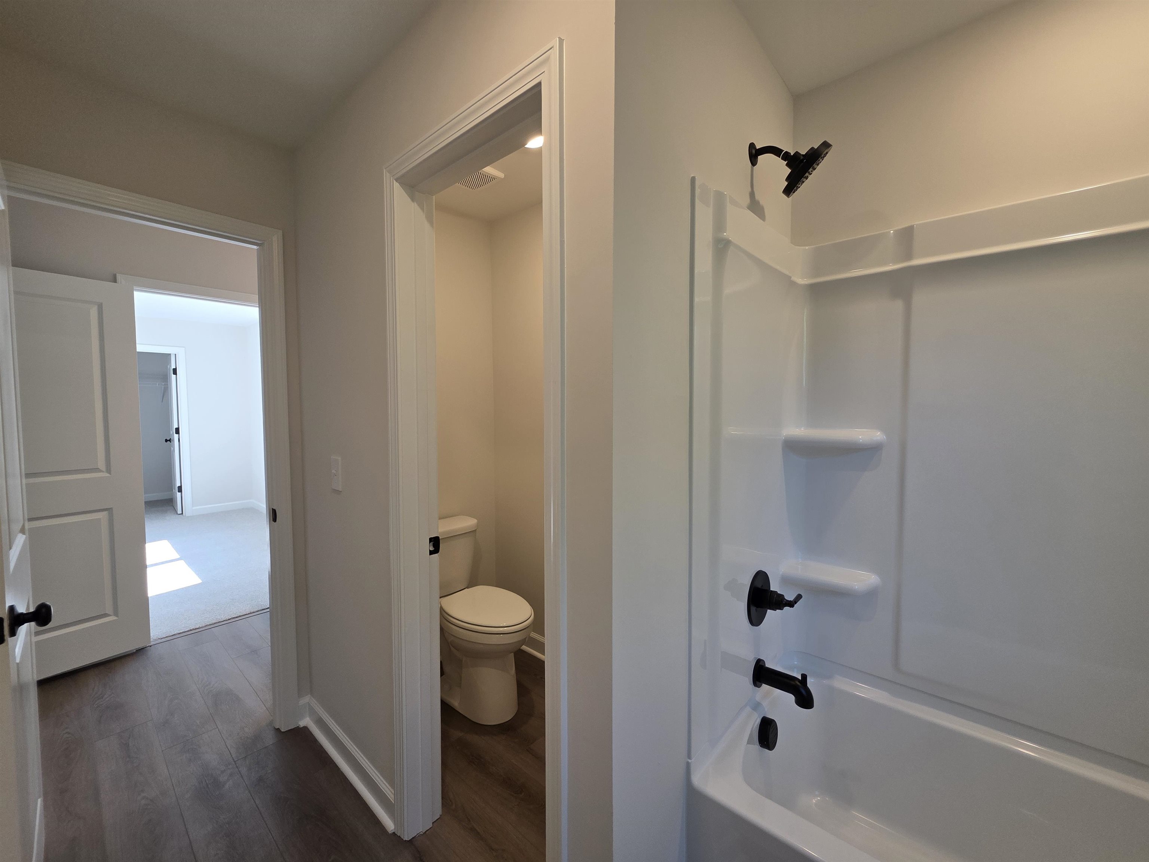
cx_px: 574
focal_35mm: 13
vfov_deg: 89.9
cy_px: 431
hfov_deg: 106.2
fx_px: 432
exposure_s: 1/120
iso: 80
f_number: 1.9
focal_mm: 2.2
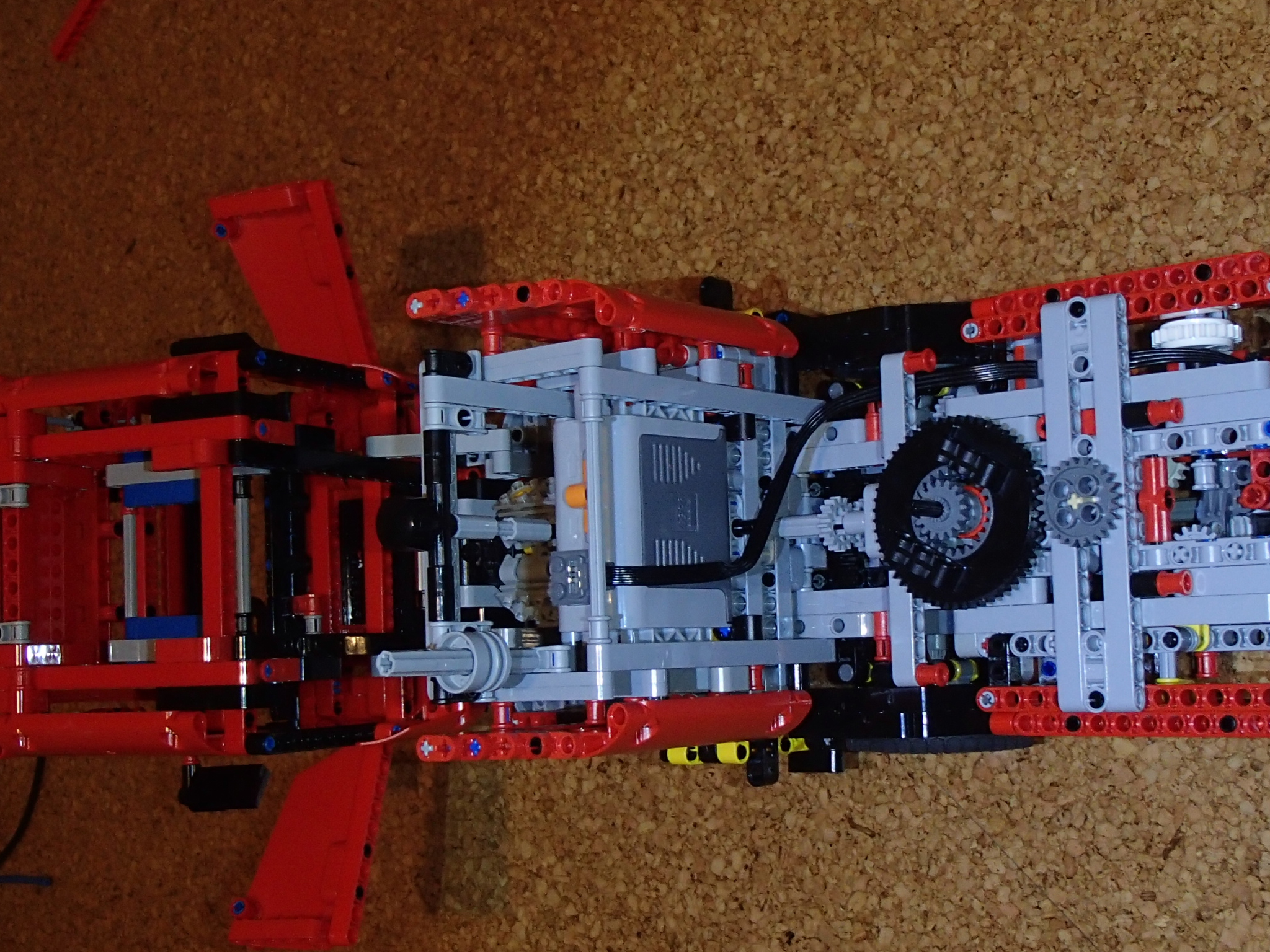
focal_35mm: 50
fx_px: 1834
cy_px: 508
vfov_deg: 29.1
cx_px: 688
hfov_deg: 38.2
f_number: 4.7
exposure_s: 1/40
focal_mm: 7.28
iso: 400
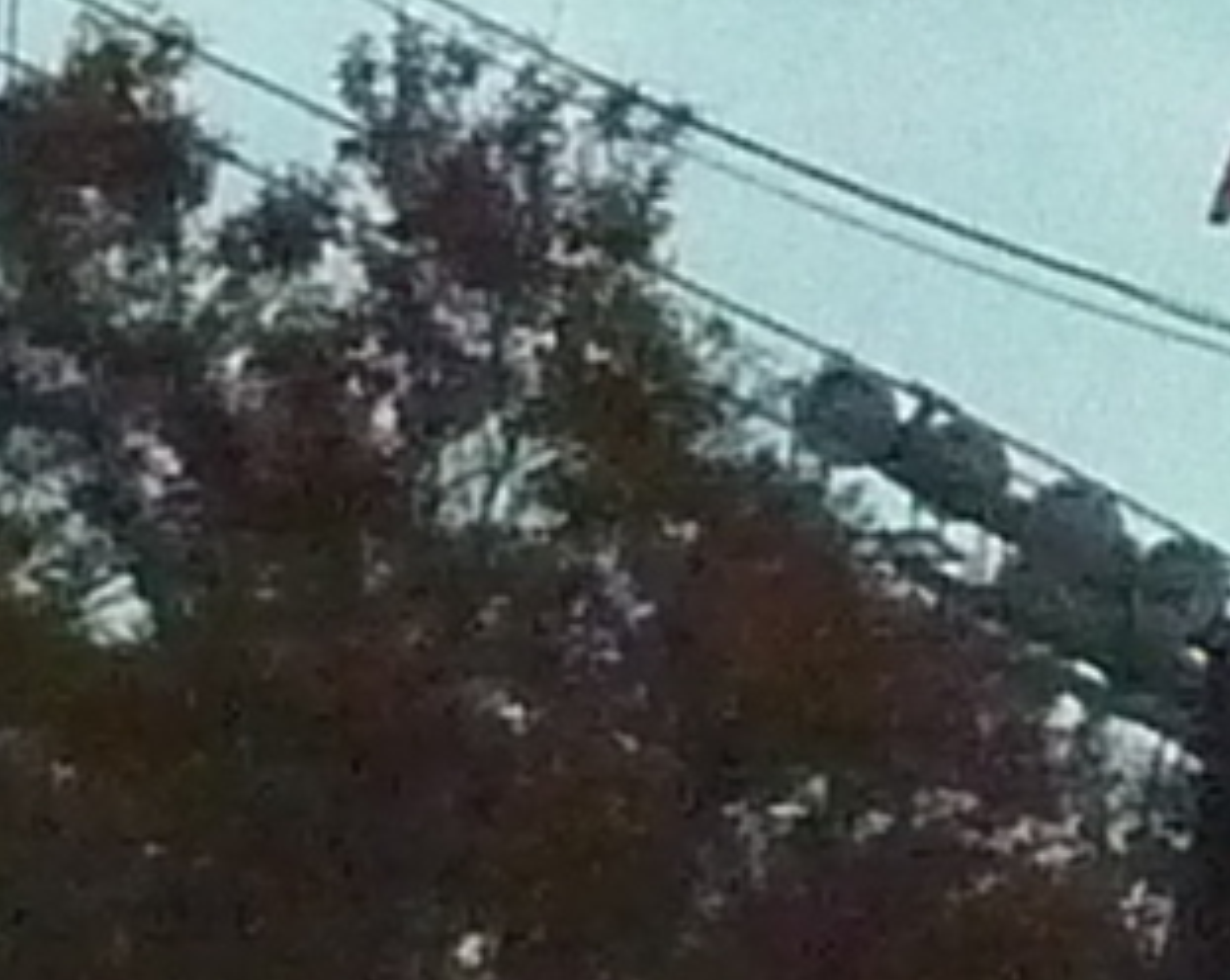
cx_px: 3449
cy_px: 854
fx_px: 16615
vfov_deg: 3.4
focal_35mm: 457
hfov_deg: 4.1
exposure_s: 1/30
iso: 800
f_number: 3.6
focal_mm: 6.5
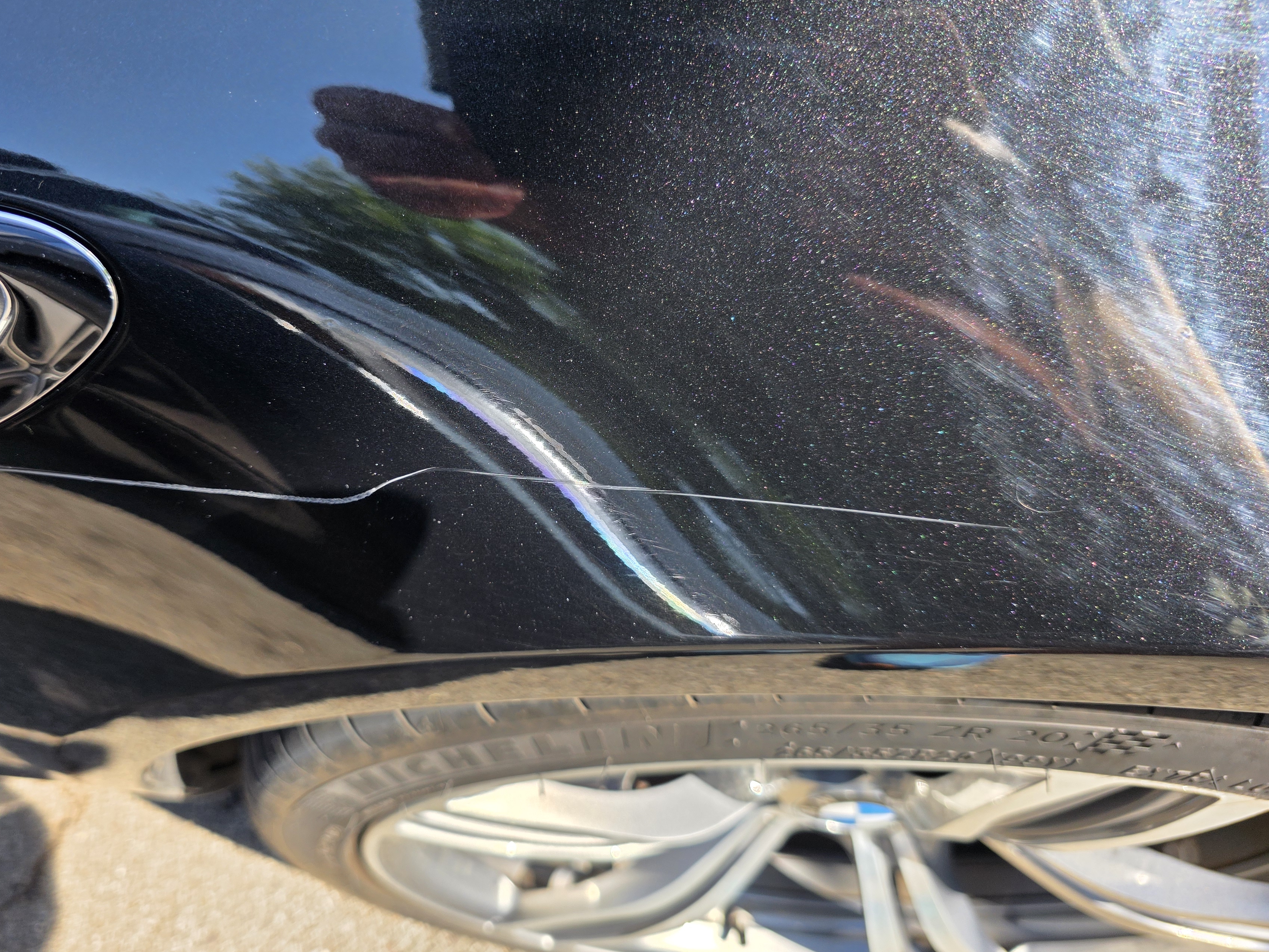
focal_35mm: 27
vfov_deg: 51.3
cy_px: 429
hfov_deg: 65.1
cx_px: 555
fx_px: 990
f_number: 1.7
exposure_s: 1/359
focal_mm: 6.3
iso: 32
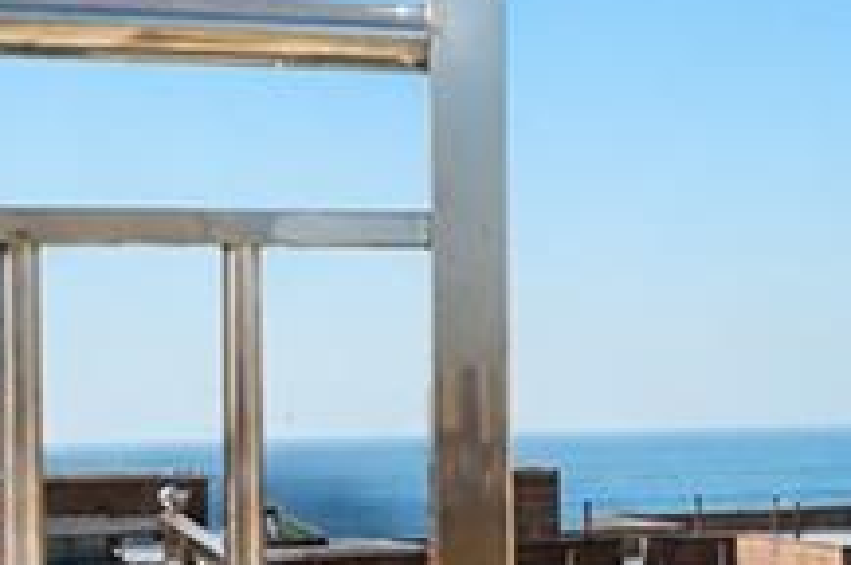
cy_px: 306
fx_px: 2785
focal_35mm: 118
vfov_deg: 11.6
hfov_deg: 13.7
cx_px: 1898
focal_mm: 25
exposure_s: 1/400
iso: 64
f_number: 8
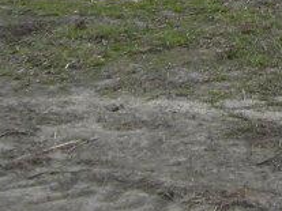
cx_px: 425
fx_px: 1531
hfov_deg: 10.2
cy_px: -211
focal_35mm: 188
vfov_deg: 7.6
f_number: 6.4
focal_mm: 6.3
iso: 50
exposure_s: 1/181
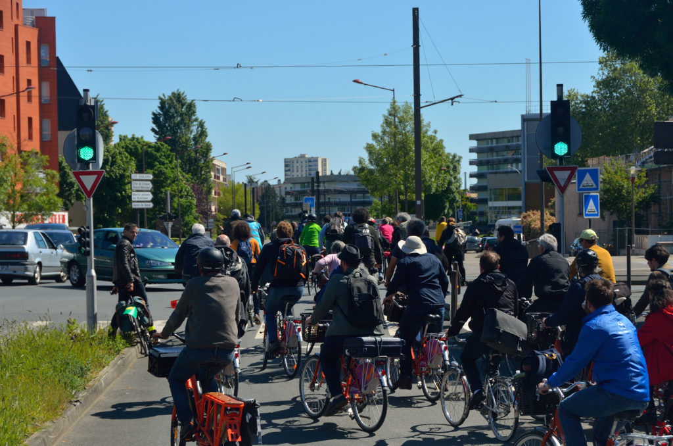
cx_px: 336
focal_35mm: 93
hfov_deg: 22.0
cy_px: 223
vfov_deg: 14.6
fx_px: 1735
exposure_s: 1/1000
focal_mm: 62
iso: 200
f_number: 6.3
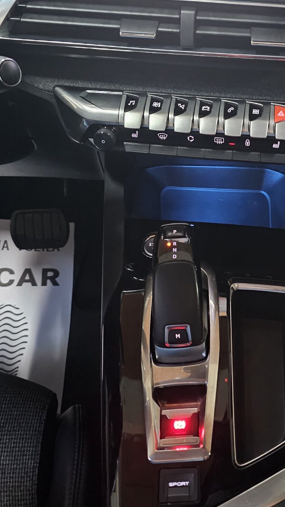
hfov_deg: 26.7
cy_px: 221
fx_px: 591
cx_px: 221
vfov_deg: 46.3
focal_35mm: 44
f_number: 1.7
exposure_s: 1/21.6
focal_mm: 6.3
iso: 1250
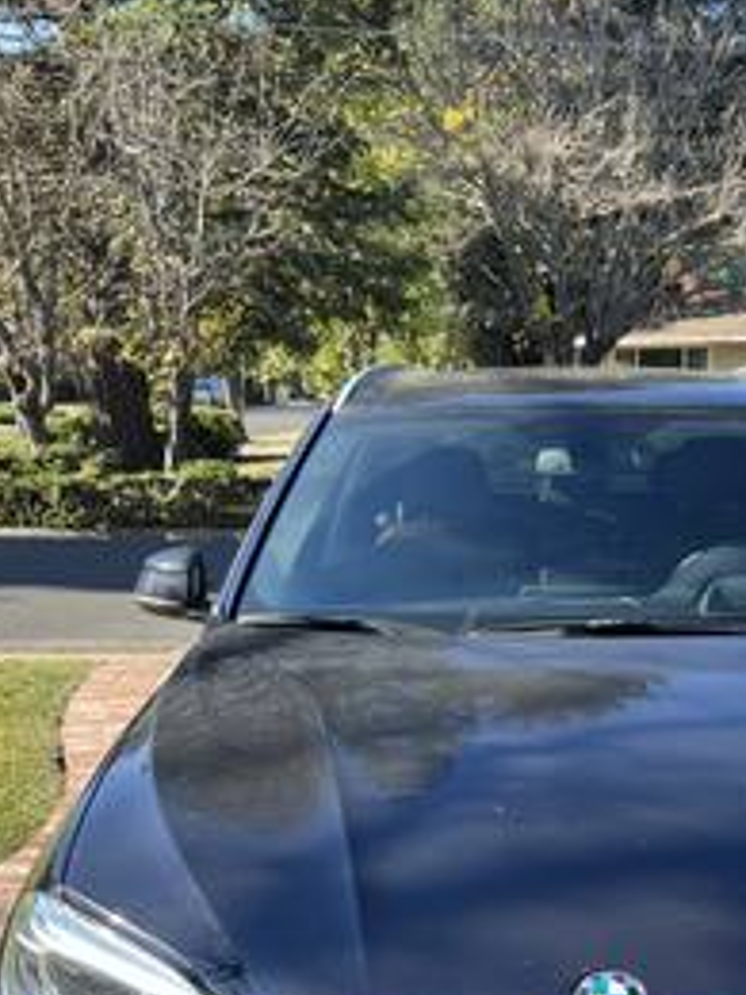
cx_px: 539
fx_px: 1379
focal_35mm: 48
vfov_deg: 38.1
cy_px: 807
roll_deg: -1.3
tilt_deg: -14.0
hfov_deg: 29.9
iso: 50
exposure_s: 1/448
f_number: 1.5
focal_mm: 5.7
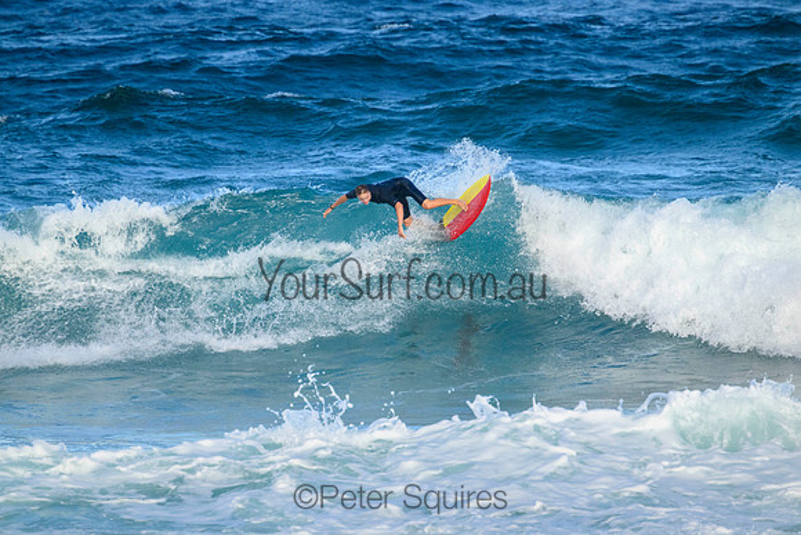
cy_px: 268
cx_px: 400
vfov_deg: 1.7
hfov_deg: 2.6
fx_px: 17803
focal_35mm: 800
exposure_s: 1/1600
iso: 2200
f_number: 11
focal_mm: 800
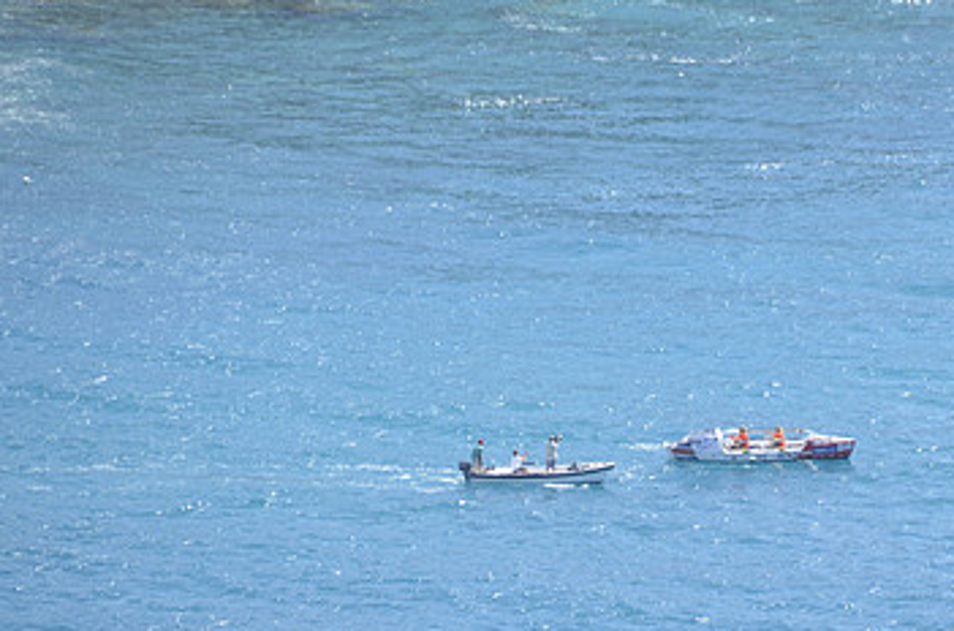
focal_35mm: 620
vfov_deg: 2.2
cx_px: 715
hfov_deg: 3.3
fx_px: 16386
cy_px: 272
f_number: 6.3
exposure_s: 1/500
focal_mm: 250
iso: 250
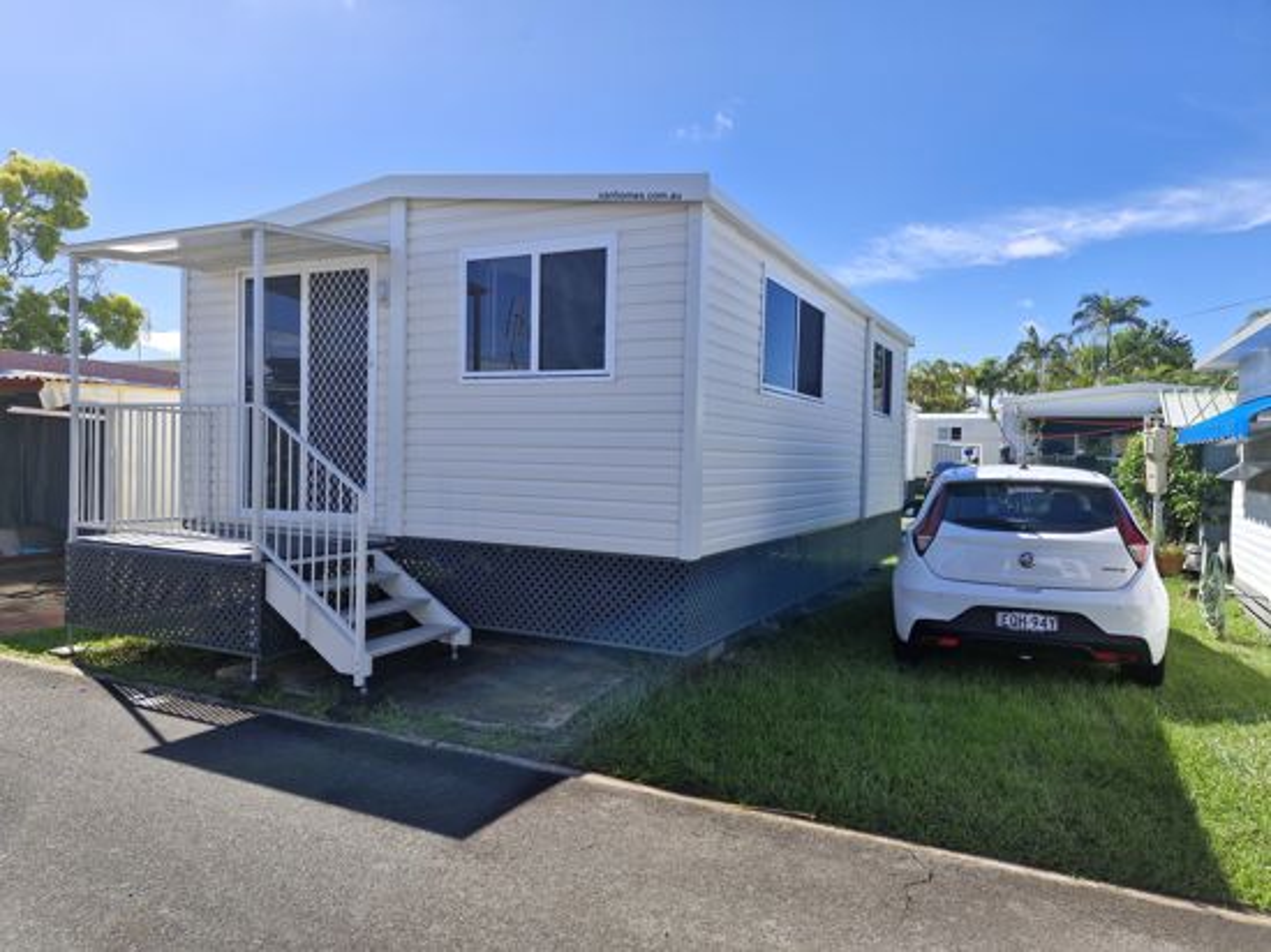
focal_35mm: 23
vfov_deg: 58.8
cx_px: 636
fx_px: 844
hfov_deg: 73.9
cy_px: 476
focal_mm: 5.54
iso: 50
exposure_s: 1/1336
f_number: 1.8
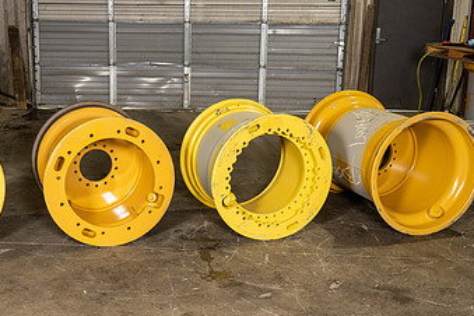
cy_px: 166
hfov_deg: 37.1
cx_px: 155
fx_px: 698
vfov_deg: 25.5
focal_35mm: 53
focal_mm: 31
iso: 800
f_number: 5.6
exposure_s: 1/60
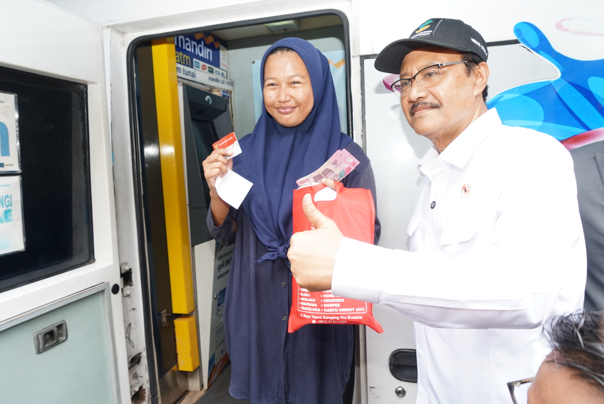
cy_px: 202
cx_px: 302
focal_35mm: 24
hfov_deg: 73.7
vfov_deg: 53.2
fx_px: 403
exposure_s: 1/160
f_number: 8
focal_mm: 24
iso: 1000
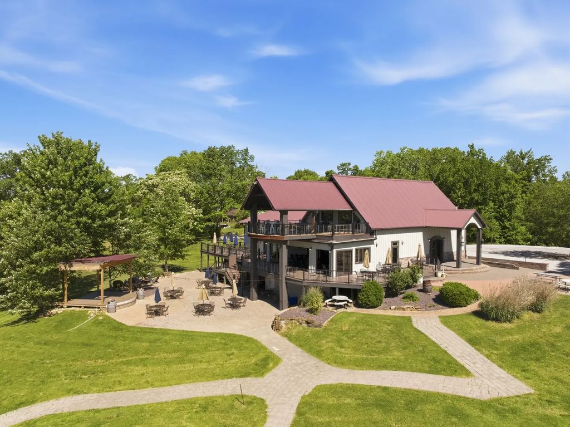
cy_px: 214
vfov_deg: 56.8
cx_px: 285
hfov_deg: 71.6
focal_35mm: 24
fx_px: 395
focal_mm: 12.3
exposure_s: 1/320
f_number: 10
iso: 200
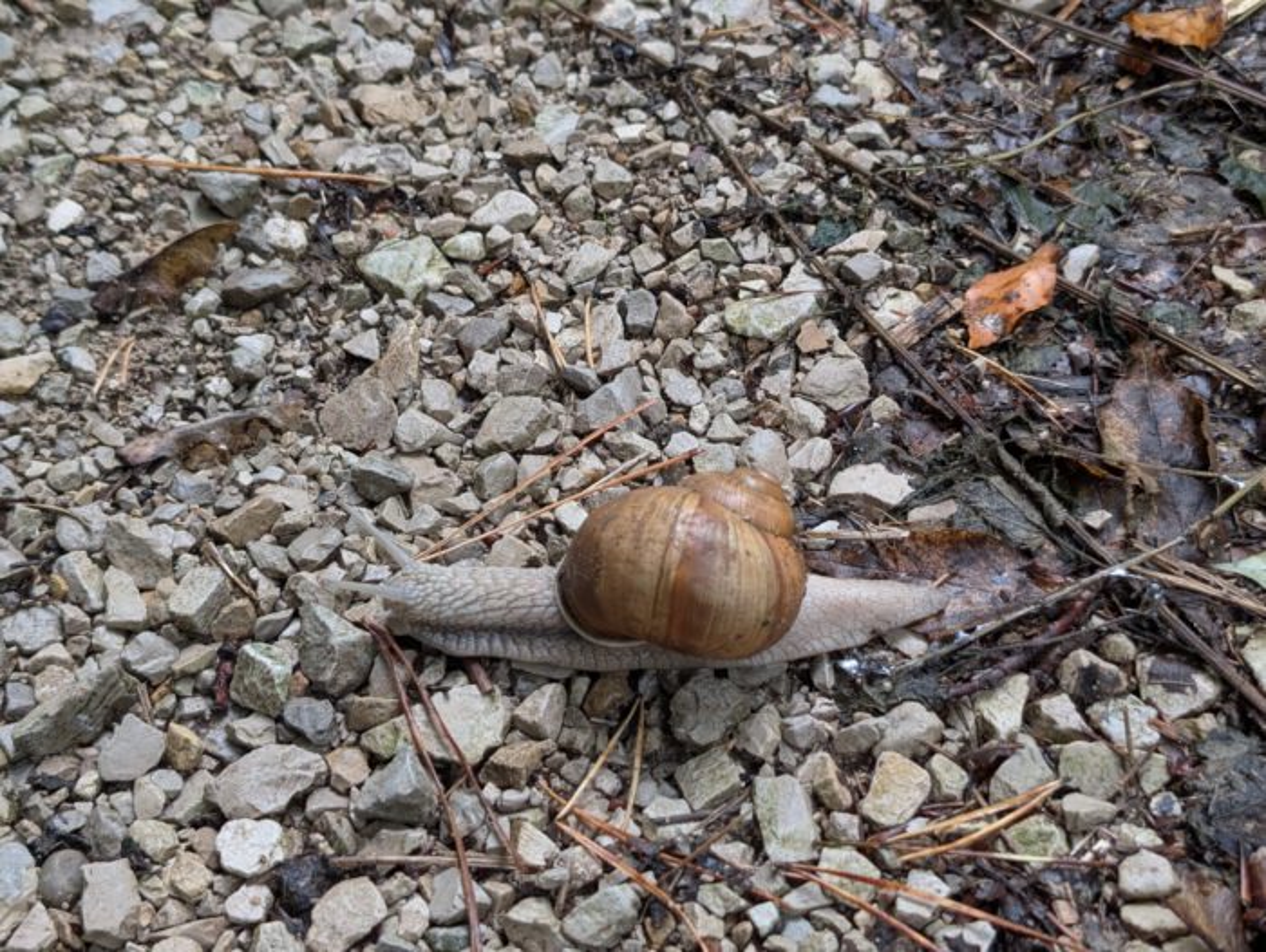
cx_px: 633
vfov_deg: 29.7
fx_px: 1795
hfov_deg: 38.9
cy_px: 476
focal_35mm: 49
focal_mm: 6.9
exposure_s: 1/377
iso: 292
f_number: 1.68
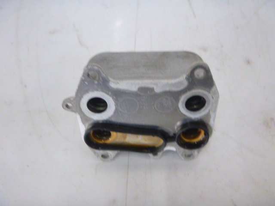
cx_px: 138
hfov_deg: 55.4
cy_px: 103
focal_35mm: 33
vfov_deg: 42.9
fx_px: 262
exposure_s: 1/15
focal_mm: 5.9
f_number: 4.3
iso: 400
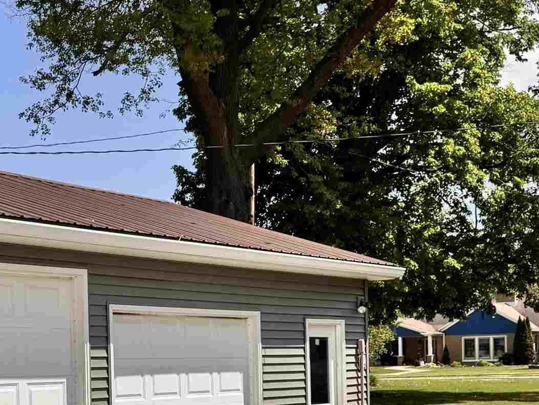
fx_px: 1090
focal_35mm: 70
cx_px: 135
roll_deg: +0.4
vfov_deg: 20.6
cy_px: 365
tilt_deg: +0.9
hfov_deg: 27.4
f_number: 1.78
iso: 80
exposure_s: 1/7092
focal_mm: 6.76
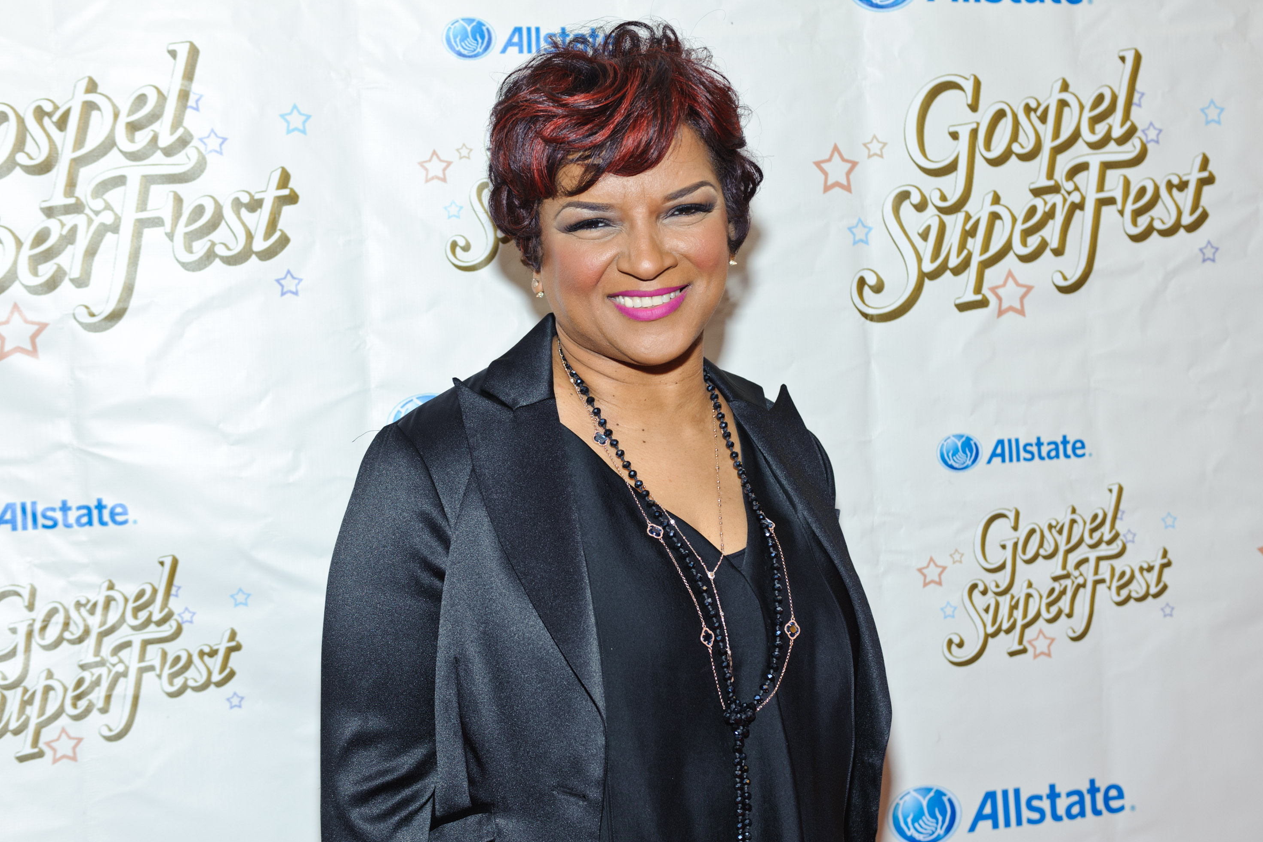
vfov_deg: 27.5
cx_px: 645
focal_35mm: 49
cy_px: 419
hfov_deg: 40.3
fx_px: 1719
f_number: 7.1
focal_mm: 48
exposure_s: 1/125
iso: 800
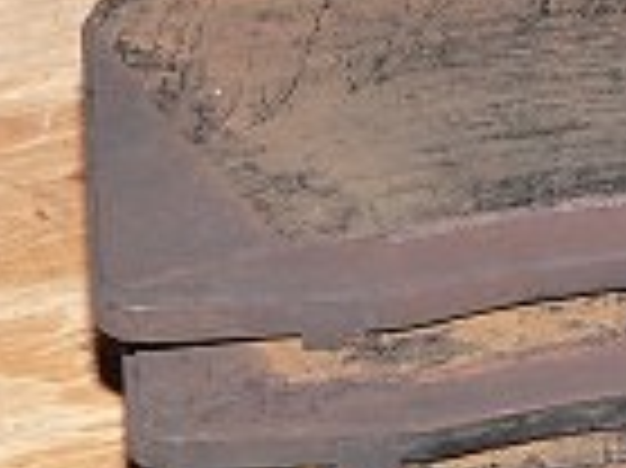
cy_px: 266
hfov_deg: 5.9
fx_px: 5999
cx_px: 842
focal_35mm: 332
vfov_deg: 4.5
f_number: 2.8
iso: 100
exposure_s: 1/60
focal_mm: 16.1
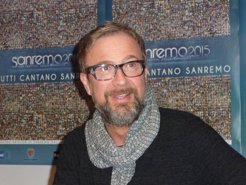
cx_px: 123
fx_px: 597
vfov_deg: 17.6
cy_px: 92
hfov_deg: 23.3
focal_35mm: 84
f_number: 4.7
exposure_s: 1/40
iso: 500
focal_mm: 14.2
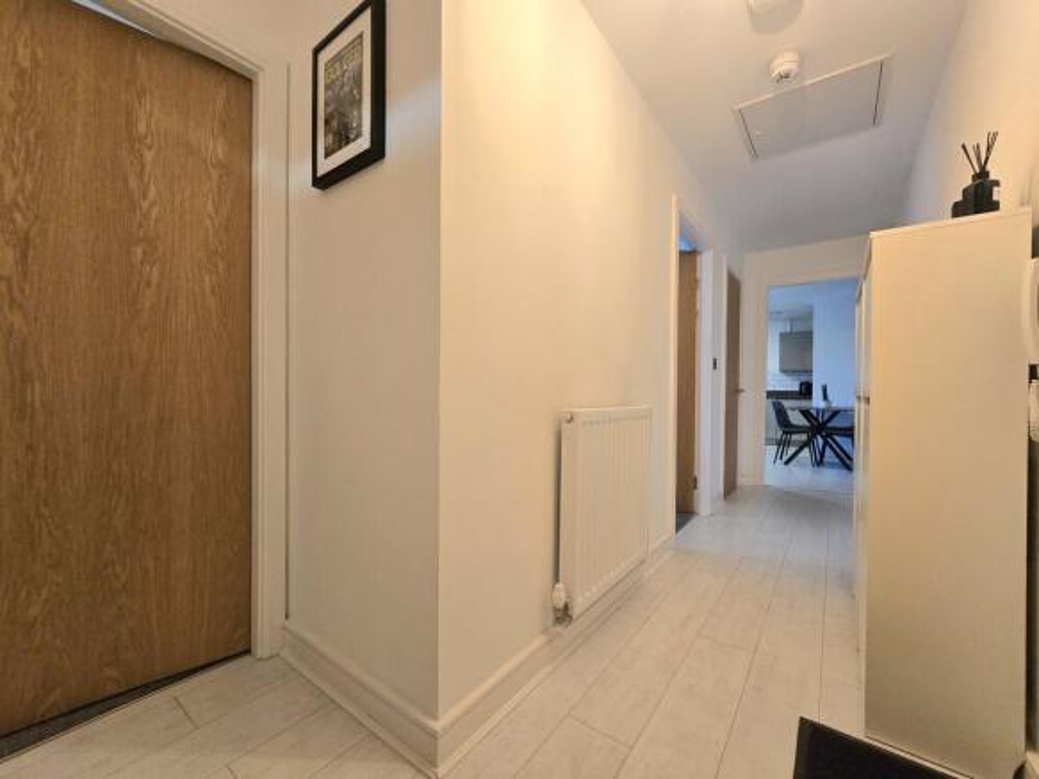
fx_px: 390
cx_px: 520
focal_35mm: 13
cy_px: 390
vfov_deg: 89.9
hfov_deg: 106.2
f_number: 2.2
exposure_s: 1/50.3
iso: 320
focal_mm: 2.2
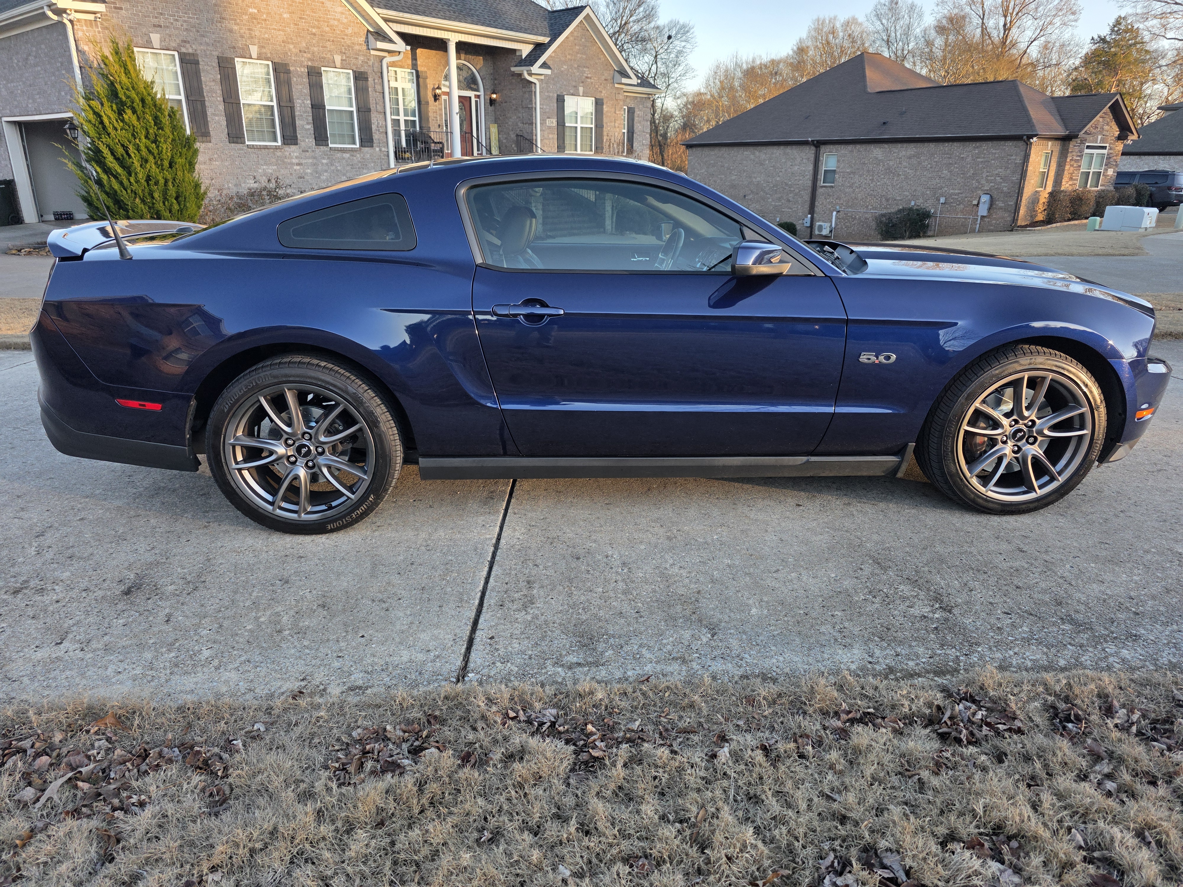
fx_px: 786
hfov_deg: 73.9
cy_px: 444
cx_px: 592
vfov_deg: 58.9
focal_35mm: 23
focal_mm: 6.3
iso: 50
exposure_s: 1/359
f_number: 1.7
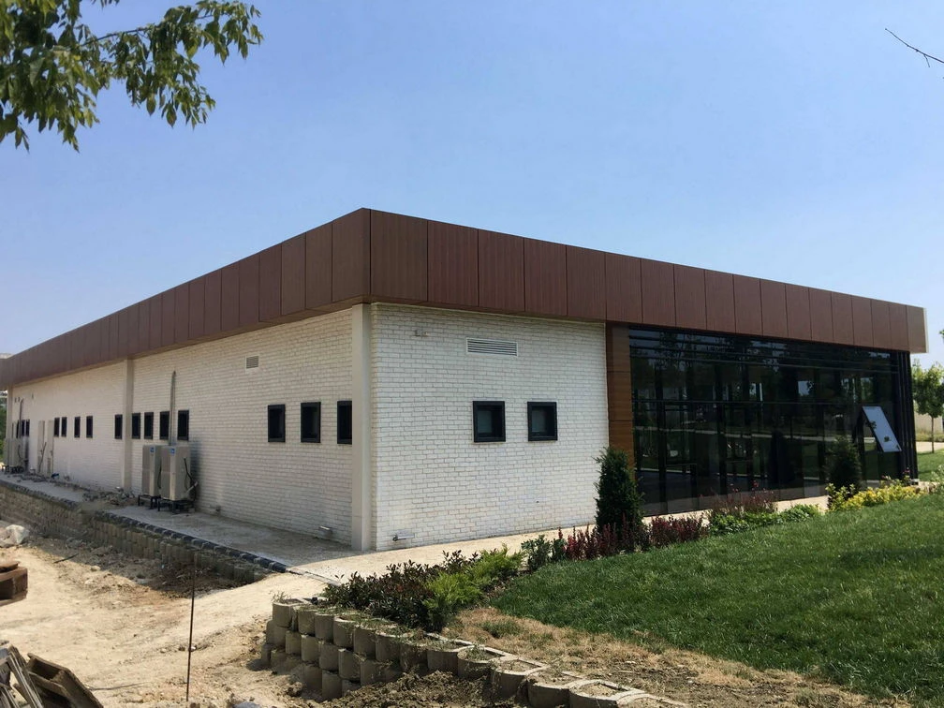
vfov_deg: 48.2
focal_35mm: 29
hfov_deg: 61.7
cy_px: 354
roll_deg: +0.1
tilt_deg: +7.7
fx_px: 791
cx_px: 472
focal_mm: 4.15
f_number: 2.2
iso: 25
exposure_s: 1/1570
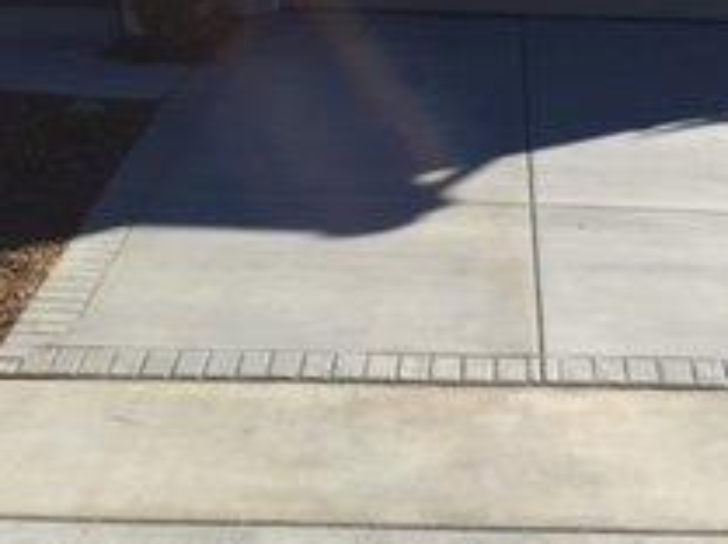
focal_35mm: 89
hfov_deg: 22.0
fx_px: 1869
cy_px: -185
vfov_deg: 15.6
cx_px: 327
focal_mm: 4.15
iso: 32
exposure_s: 1/1647
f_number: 2.2
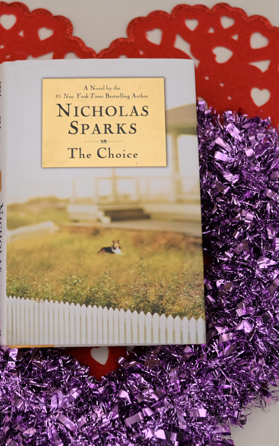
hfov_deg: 18.8
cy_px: 223
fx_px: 839
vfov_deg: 29.8
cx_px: 92
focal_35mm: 69
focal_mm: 45
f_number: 4.2
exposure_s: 1/125
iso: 640
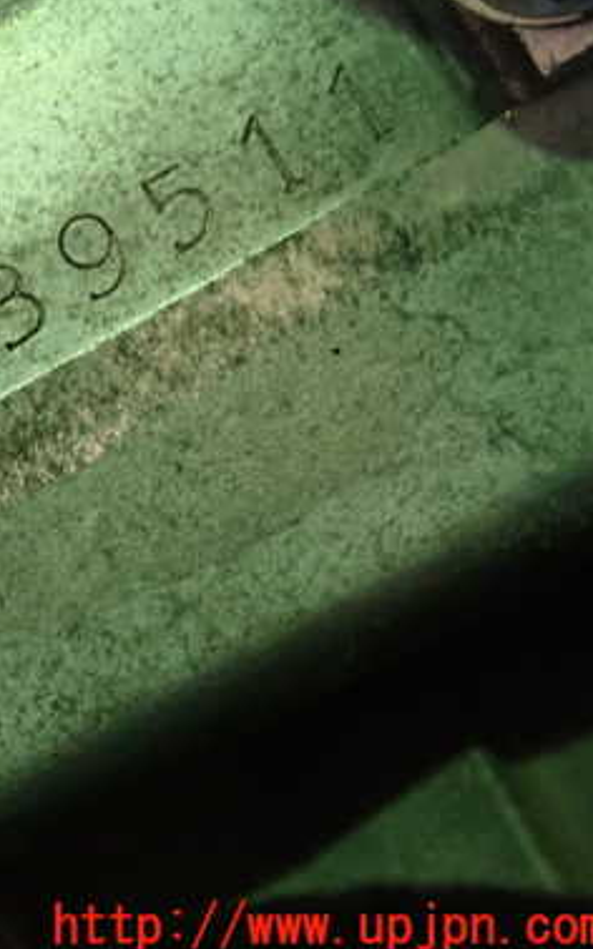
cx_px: -133
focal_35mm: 64
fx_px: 1656
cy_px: 394
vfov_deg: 31.9
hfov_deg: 19.1
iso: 800
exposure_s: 1/30
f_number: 2.7
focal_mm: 6.83
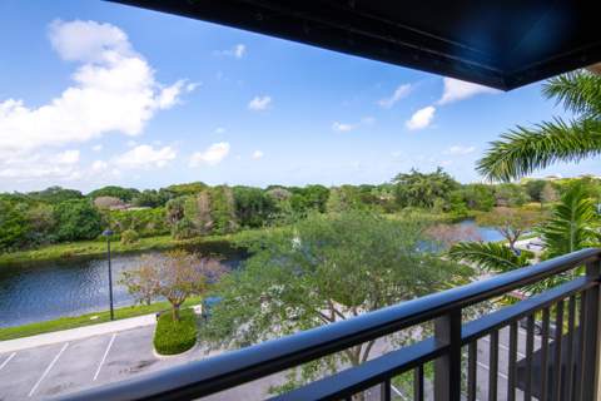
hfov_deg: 100.4
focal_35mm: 15
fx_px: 250
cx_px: 300
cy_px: 200
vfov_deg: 77.3
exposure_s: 1/1600
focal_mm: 15
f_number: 6.3
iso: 400
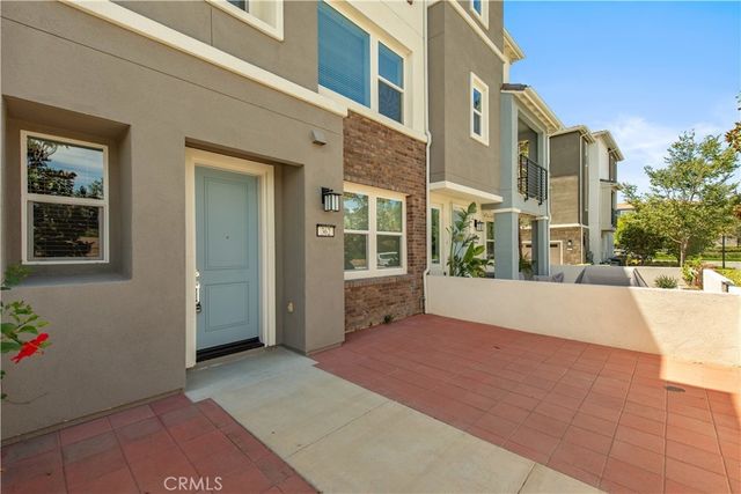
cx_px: 370
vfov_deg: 77.4
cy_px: 247
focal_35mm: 15
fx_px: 309
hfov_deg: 100.4
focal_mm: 15
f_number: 9
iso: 200
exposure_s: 1/320
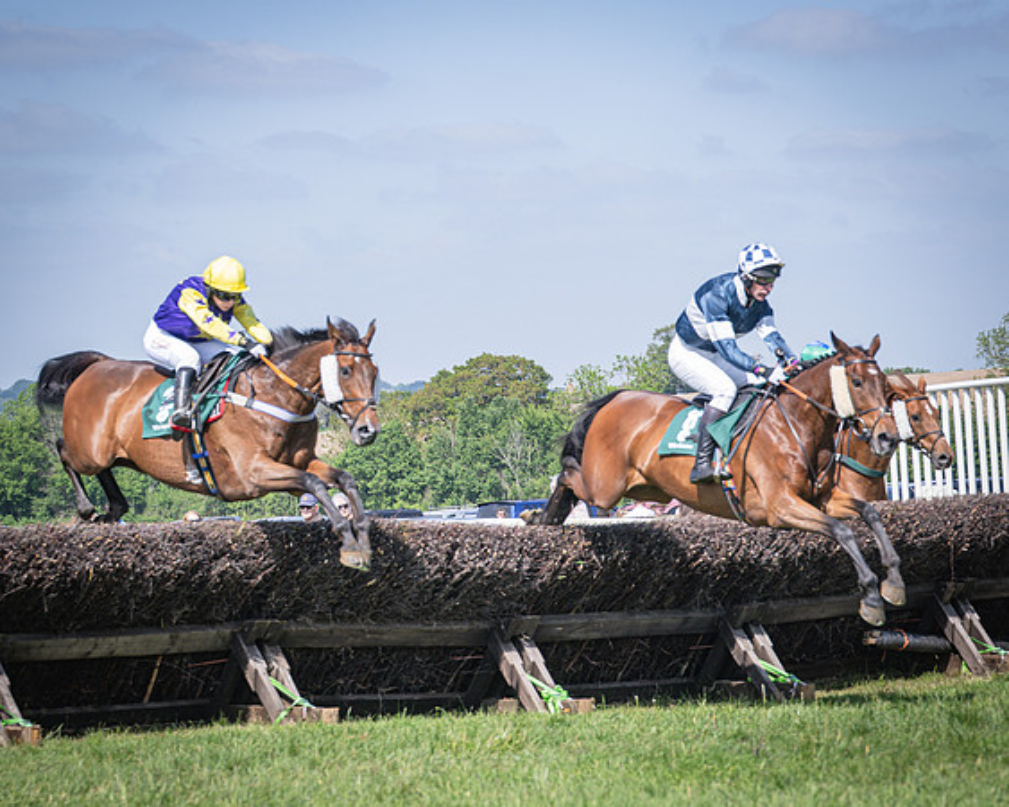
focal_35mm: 121
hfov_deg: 15.9
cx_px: 617
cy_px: 398
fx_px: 3612
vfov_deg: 12.7
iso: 200
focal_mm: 70
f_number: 4
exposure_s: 1/1600
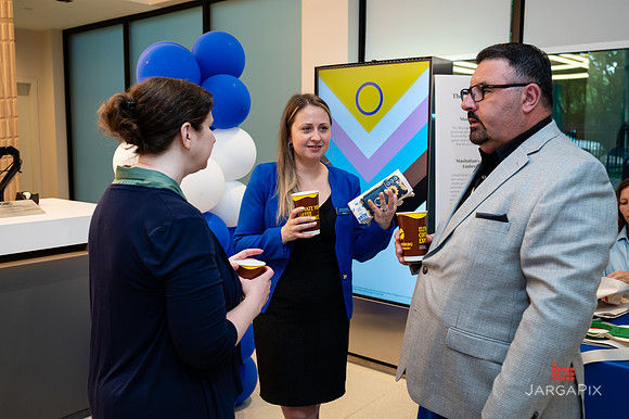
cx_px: 304
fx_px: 593
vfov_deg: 38.9
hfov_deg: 55.9
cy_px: 202
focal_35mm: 34
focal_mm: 32.5
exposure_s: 1/160
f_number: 4
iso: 400
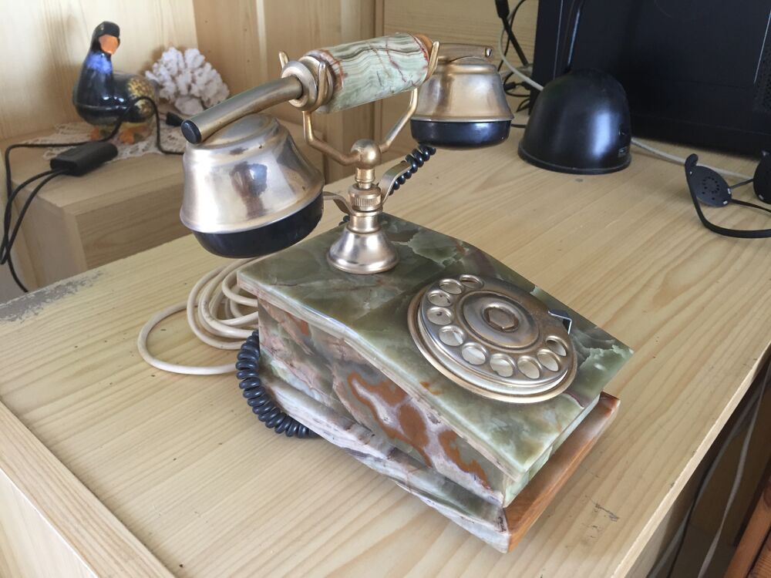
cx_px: 386
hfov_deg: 61.7
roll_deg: -0.2
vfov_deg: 48.2
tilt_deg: -30.5
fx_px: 646
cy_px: 289
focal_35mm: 29
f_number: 2.2
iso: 160
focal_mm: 4.15
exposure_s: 1/33
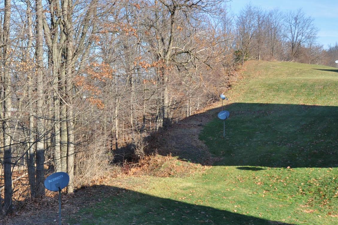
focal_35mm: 49
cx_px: 52
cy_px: 104
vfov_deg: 27.4
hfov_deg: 38.4
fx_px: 459
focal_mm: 18
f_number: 11
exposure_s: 1/125
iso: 200
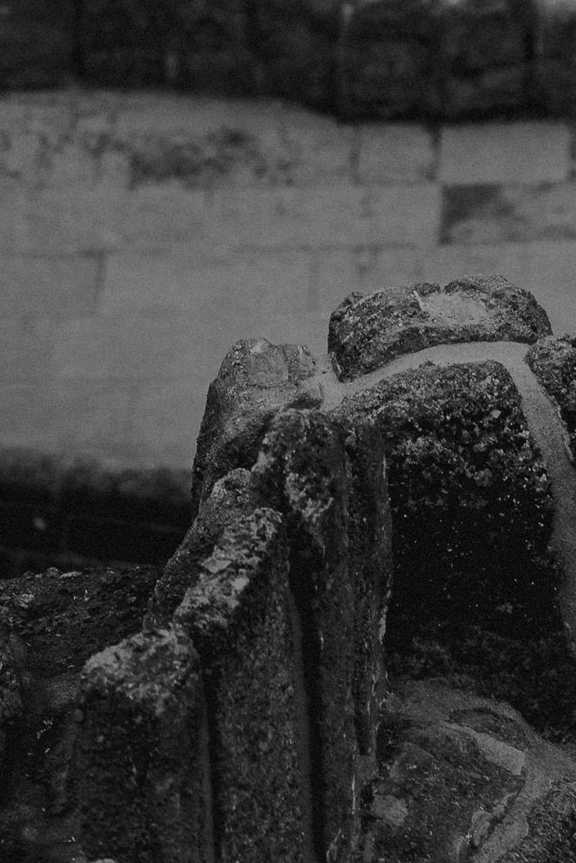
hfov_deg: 4.7
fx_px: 7075
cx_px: 645
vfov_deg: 6.8
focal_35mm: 295
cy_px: -622
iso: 200
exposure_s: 1/2000
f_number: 1.8
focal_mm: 85
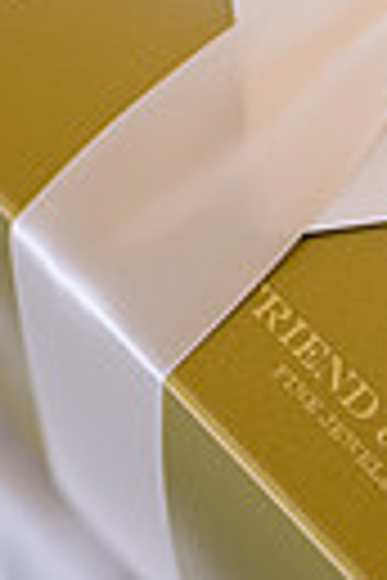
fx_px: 2806
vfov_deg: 11.6
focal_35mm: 174
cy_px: -94
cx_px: 374
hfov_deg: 7.9
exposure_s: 1/200
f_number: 2.8
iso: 400
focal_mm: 50
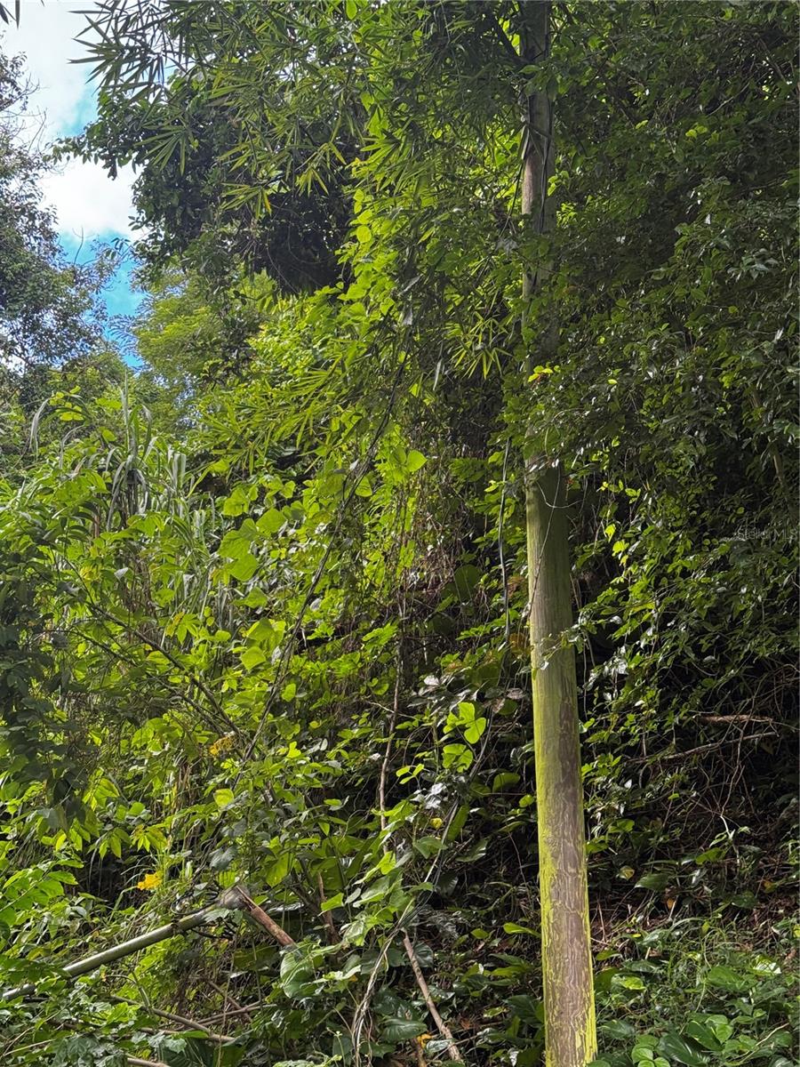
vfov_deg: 39.7
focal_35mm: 48
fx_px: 1479
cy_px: 534
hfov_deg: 30.3
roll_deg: -0.6
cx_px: 400
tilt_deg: +29.1
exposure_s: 1/137
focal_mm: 6.76
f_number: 1.78
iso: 80
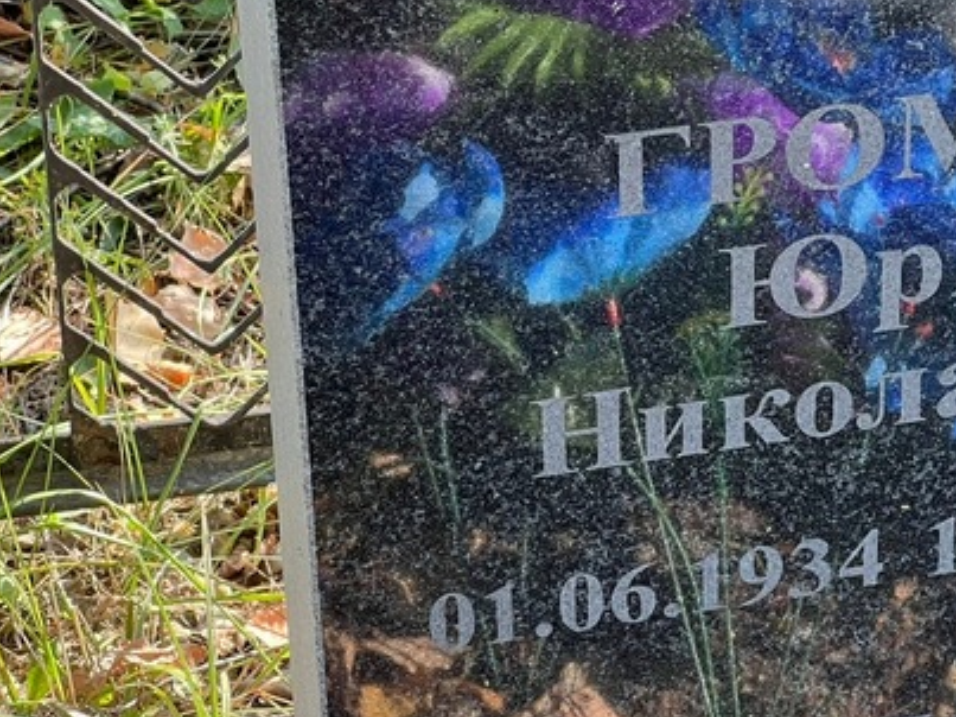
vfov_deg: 9.7
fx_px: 4224
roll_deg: +0.0
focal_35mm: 153
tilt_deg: -36.4
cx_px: 840
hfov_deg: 12.8
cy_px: 382
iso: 50
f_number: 2.8
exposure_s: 1/99
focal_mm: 9
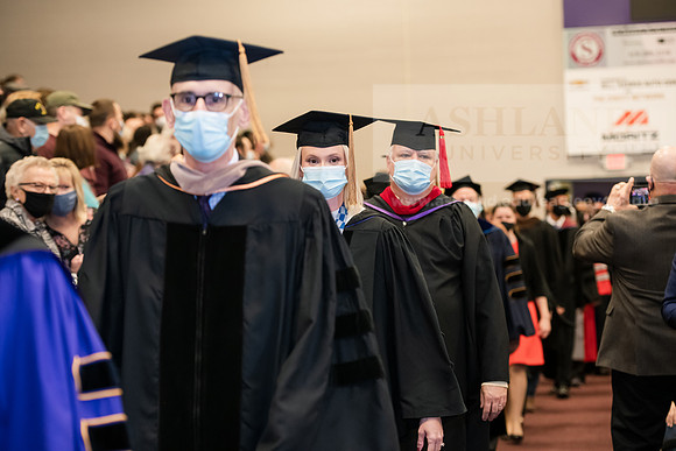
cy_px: 226
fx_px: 1784
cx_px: 338
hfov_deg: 21.5
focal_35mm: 95
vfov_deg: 14.4
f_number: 3.5
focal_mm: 95
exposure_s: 1/200
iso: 2000
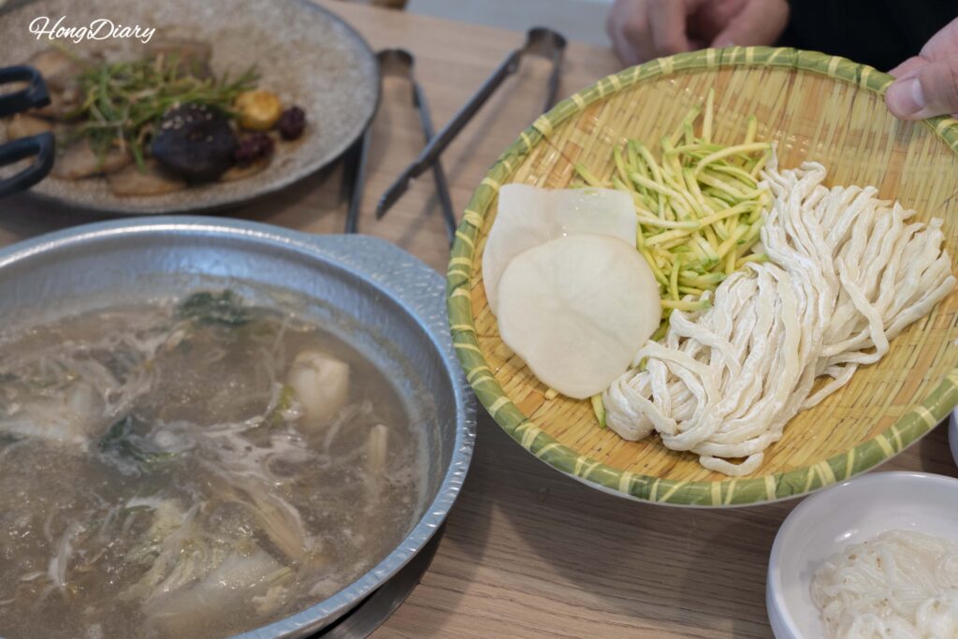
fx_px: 1597
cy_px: 320
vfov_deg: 22.6
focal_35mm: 60
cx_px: 479
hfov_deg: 33.4
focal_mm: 60
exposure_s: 1/160
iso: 1250
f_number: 5.6
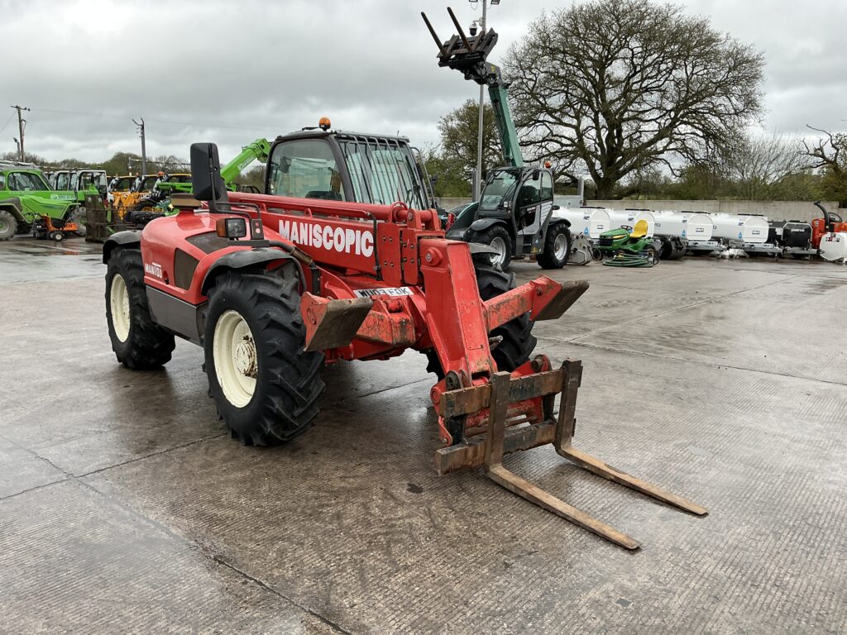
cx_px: 424
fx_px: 685
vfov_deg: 49.7
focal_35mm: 28
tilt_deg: -7.7
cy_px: 318
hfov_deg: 63.4
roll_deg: -0.8
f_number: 1.8
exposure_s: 1/312
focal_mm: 3
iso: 25
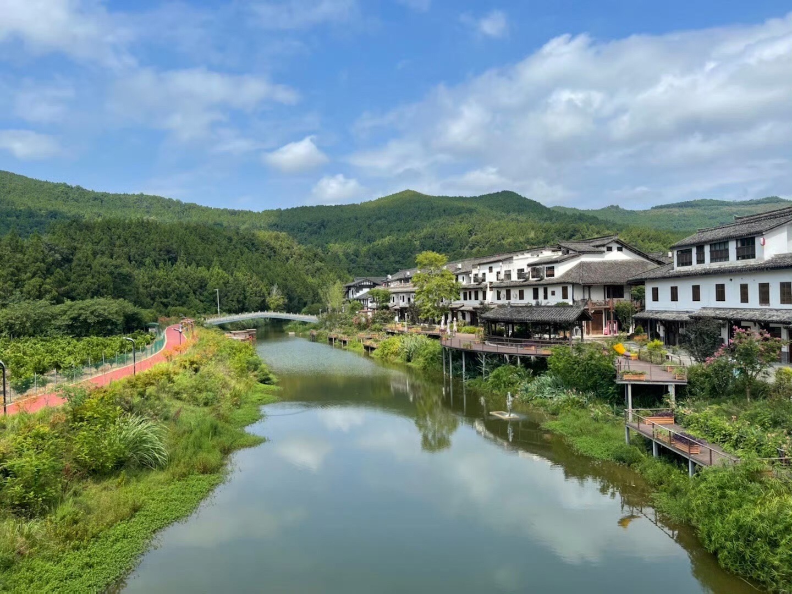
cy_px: 297
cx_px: 396
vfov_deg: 53.1
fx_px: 595
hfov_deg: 67.3
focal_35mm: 26
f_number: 1.6
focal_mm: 5.1
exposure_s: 1/3559
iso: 32
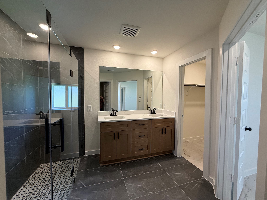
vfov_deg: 85.7
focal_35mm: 14
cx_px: 134
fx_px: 108
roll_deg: -0.9
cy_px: 100
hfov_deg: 102.1
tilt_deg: -2.5
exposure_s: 1/120
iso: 160
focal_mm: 2.22
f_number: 2.2
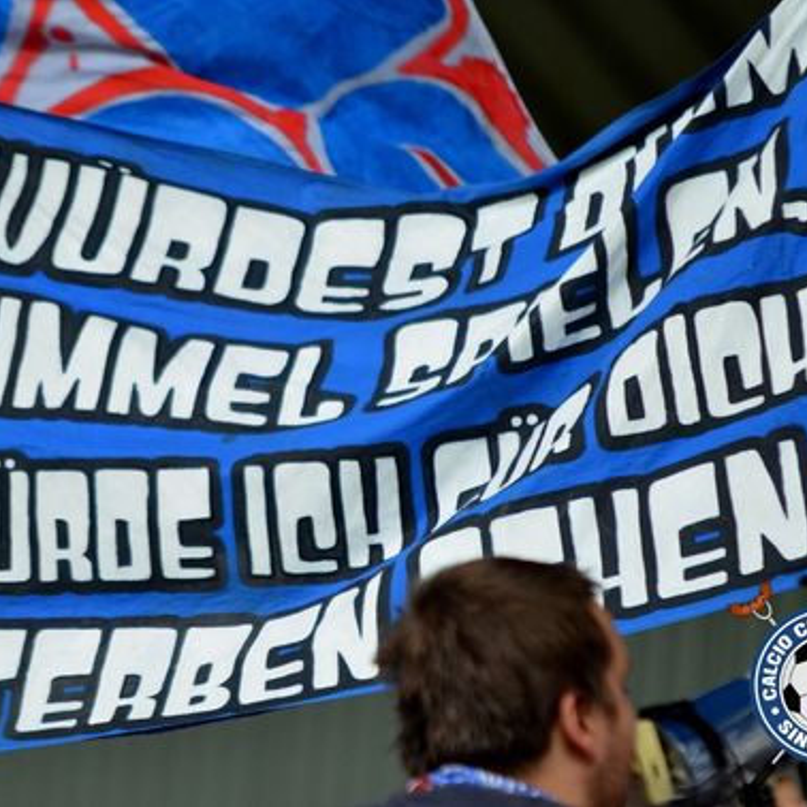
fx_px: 9380
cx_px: 365
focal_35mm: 356
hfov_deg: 4.9
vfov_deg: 4.9
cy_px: 404
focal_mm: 185
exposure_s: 1/800
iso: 800
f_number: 2.8
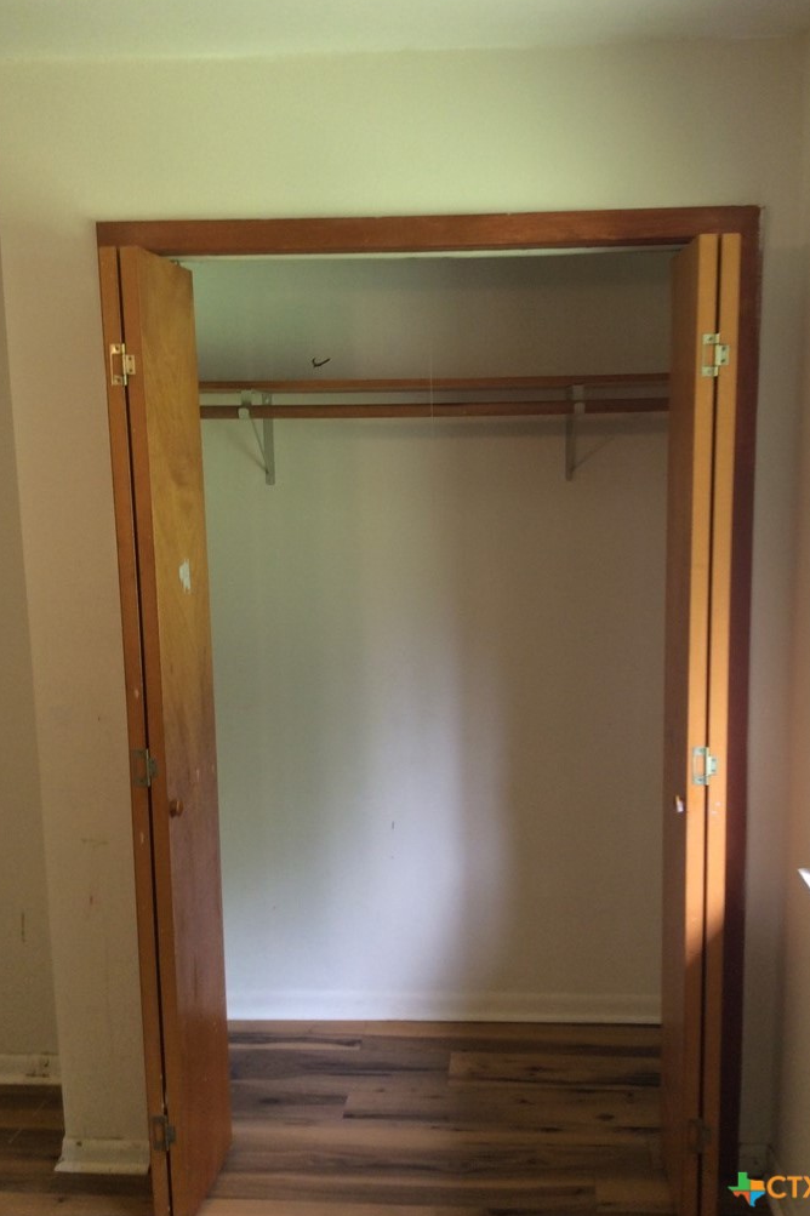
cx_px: 439
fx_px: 1148
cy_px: 609
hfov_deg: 38.8
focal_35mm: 34
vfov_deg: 55.8
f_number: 2.4
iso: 50
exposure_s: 1/24
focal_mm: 3.3
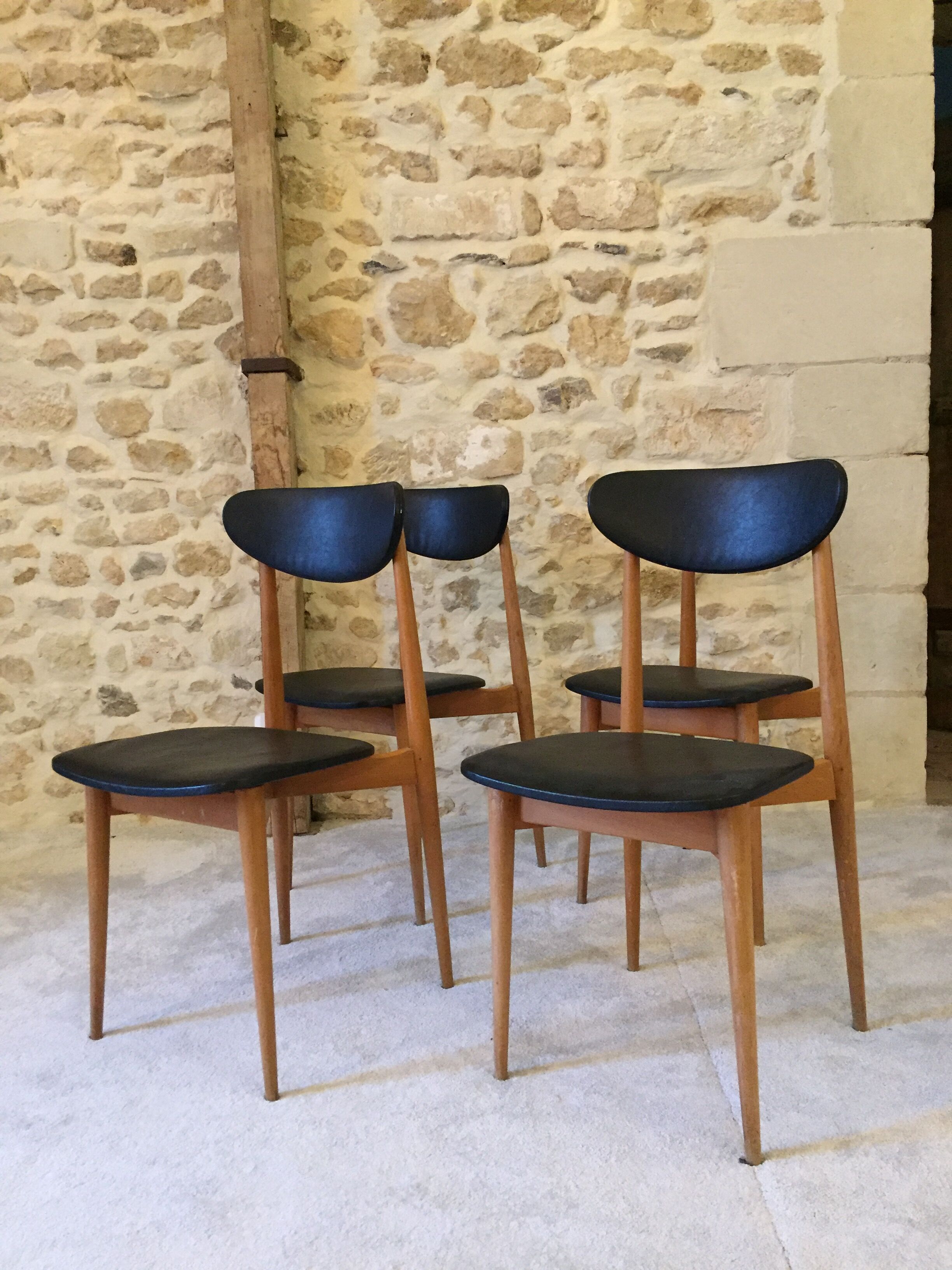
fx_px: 1063
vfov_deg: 61.7
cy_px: 635
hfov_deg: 48.2
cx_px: 476
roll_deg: +3.1
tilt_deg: -5.5
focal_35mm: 29
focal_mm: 4.15
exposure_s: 1/17
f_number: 2.2
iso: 320
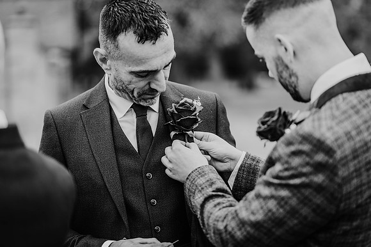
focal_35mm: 85
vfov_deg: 16.1
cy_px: 124
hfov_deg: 23.9
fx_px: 875
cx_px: 186
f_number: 1.8
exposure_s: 1/250
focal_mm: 85
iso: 100
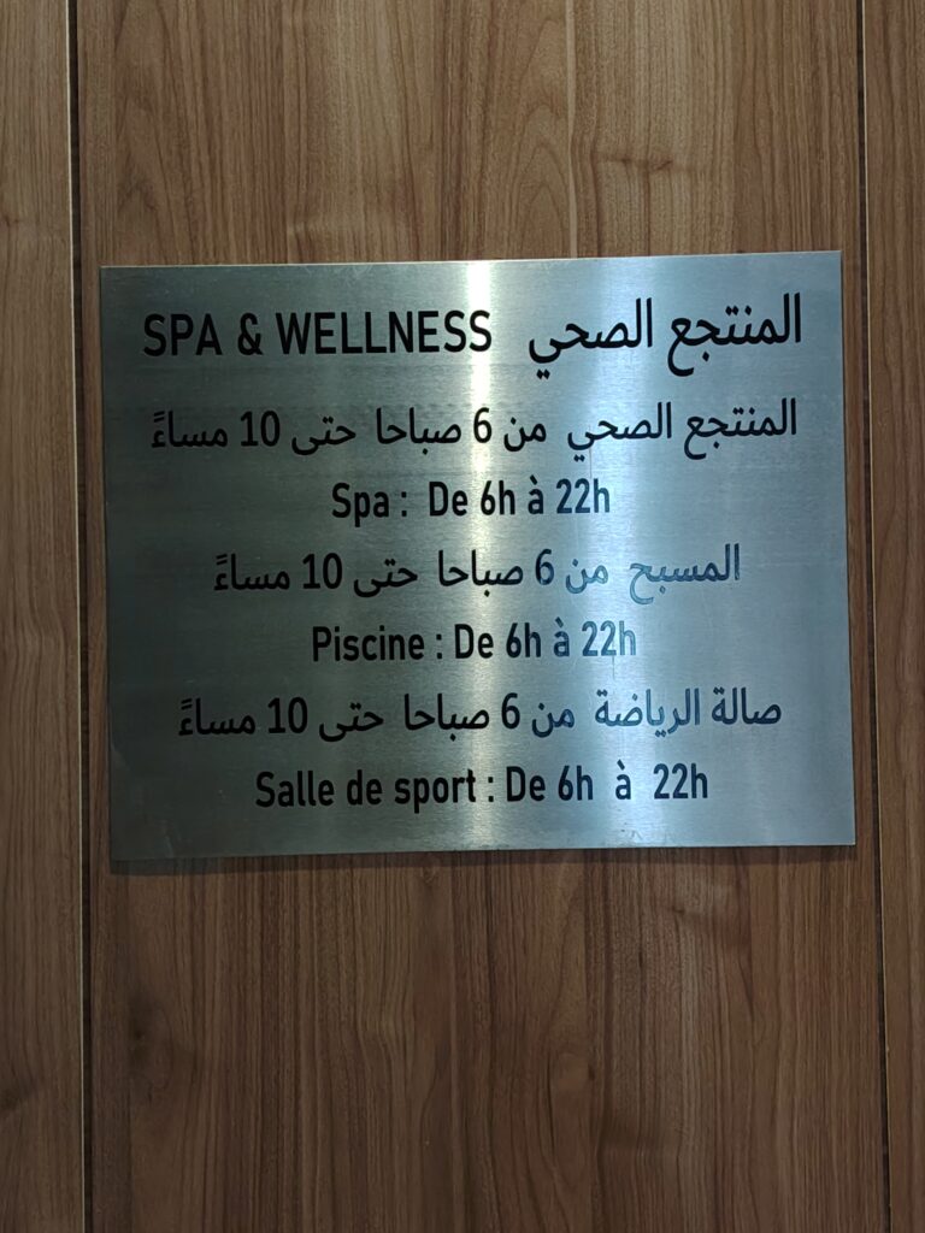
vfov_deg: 41.2
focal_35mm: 46
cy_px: 616
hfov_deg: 31.5
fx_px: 1639
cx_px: 462
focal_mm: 5.25
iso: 1553
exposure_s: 1/25
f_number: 1.75
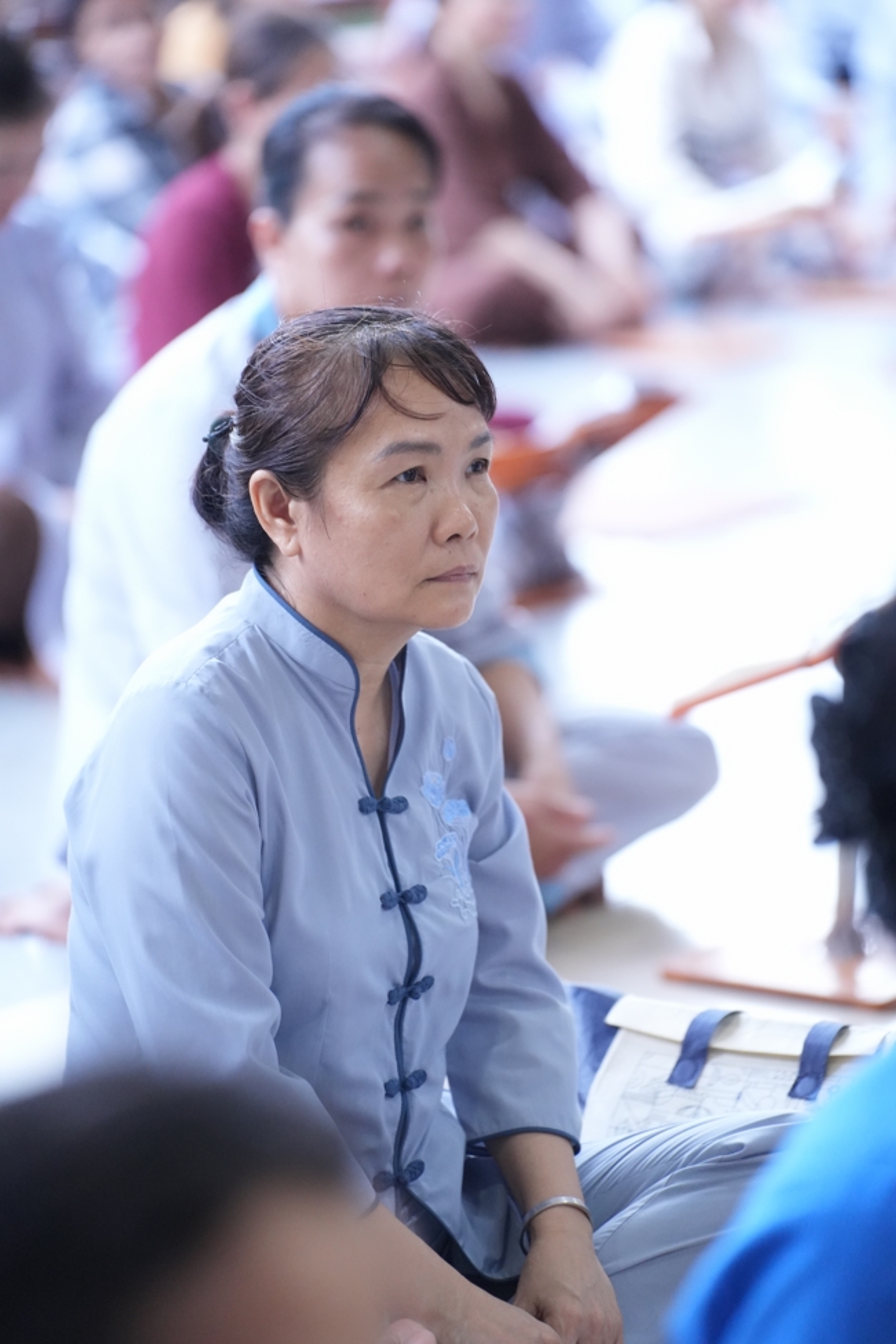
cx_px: 448
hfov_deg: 9.1
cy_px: 672
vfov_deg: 13.7
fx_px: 5600
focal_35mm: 150
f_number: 2.8
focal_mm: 150
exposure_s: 1/160
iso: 5000
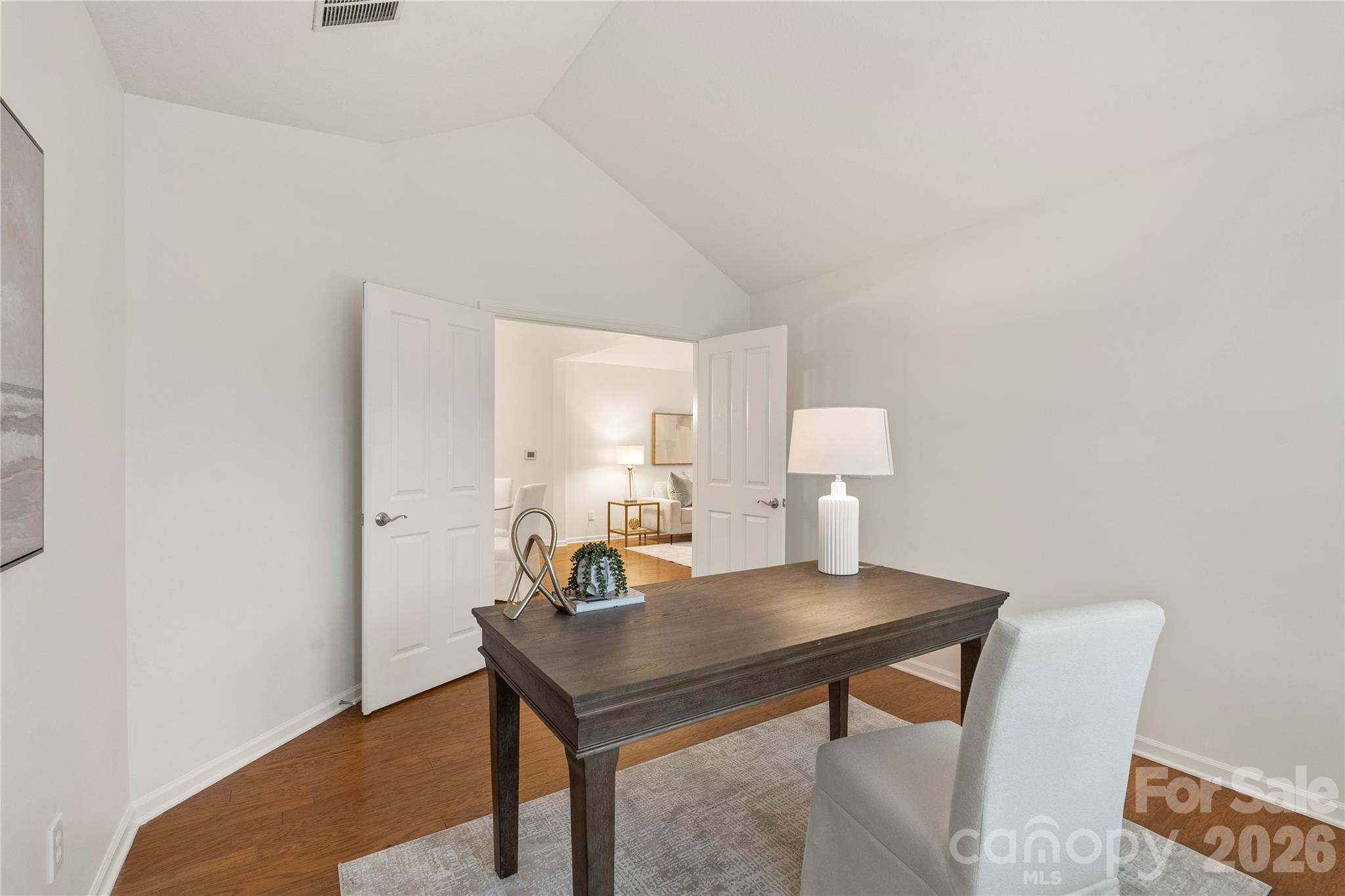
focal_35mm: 16
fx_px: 598
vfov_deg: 73.7
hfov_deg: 96.7
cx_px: 672
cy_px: 448
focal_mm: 16
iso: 800
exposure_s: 1/4
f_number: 8
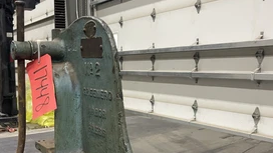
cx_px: 110
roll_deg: +0.5
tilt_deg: -6.6
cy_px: 106
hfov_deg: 50.2
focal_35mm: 40
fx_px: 290
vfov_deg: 29.4
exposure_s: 1/60
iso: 320
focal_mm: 5.1
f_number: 1.6
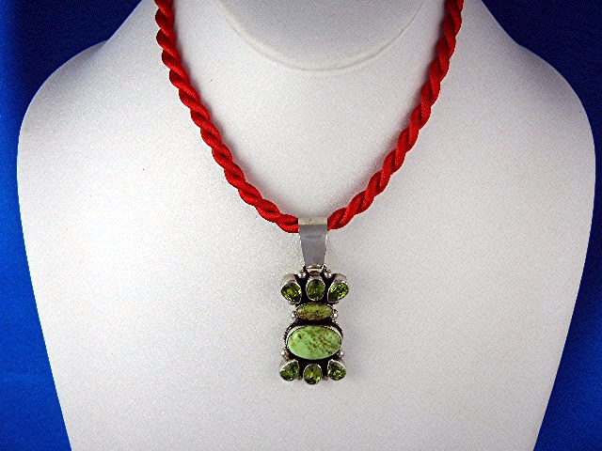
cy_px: 226
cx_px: 301
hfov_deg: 47.9
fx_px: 678
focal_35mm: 39
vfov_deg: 36.8
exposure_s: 1/81
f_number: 3.7
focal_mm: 7.1
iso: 160
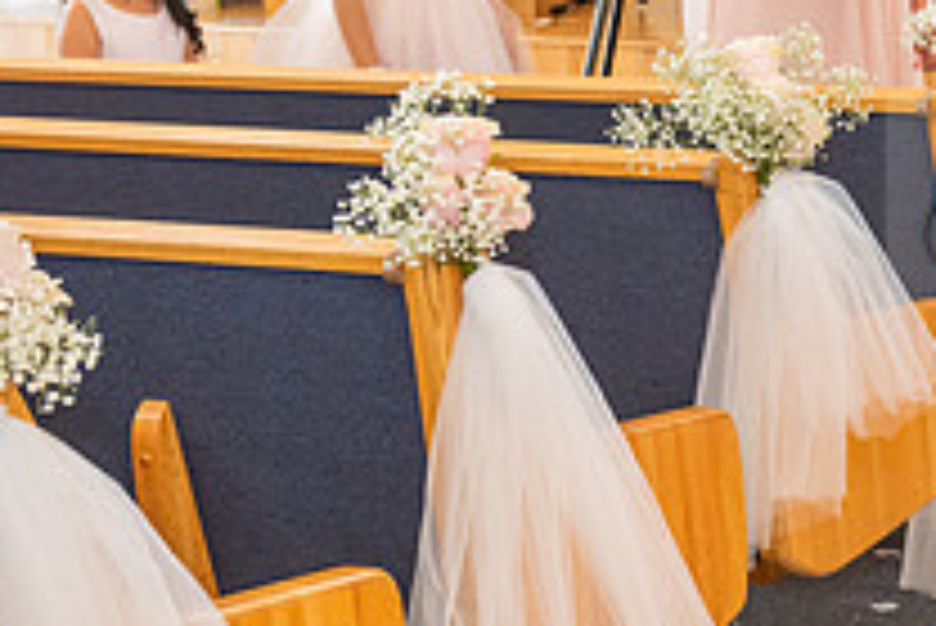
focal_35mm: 145
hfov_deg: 13.5
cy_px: 196
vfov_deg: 9.5
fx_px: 3772
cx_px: 1278
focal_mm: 52
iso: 1250
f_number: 5
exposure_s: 1/100
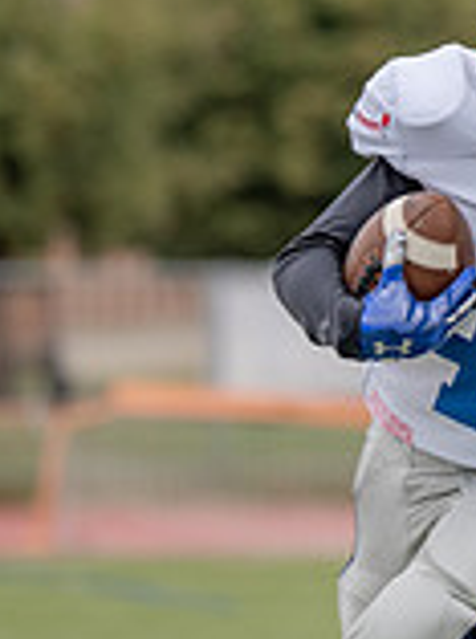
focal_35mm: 606
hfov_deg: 2.4
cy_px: 457
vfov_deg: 3.3
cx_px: 713
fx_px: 11156
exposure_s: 1/1250
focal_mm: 123
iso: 200
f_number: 2.8
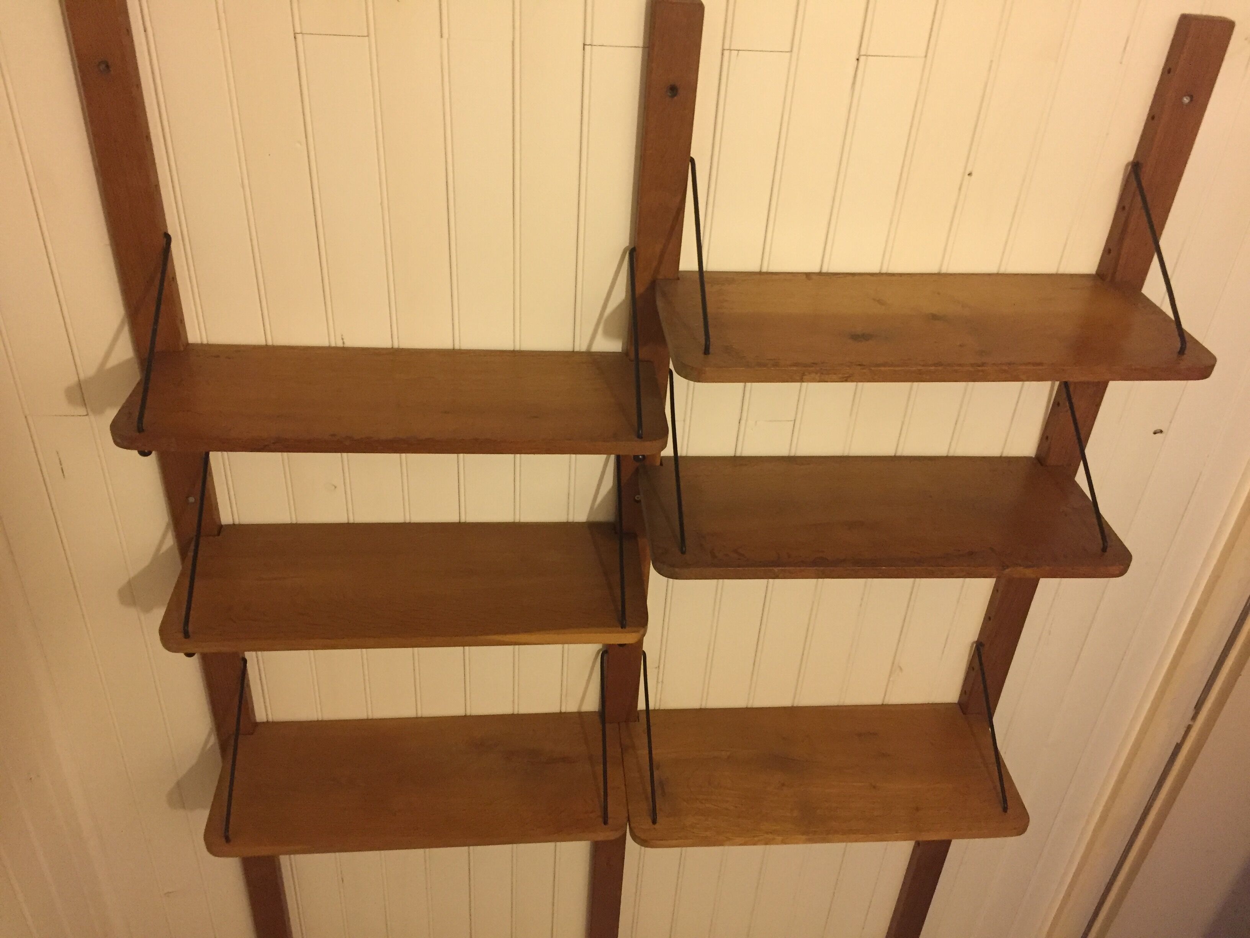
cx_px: 625
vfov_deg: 48.2
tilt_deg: -34.0
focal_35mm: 29
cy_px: 469
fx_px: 1047
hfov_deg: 61.7
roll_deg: -4.7
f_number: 2.2
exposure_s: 1/20
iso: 250
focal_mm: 4.15
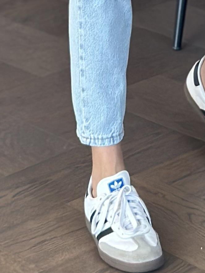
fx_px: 1729
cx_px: 156
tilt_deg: -17.5
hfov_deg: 6.8
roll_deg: +3.1
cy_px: -263
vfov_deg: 8.6
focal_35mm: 219
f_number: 1.78
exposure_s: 1/95
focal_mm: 6.86
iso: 125
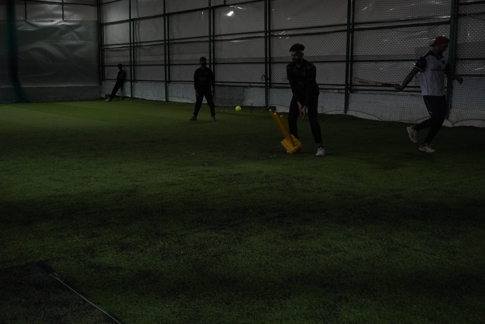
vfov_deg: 29.9
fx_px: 607
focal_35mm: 45
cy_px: 162
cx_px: 242
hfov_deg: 43.6
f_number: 4.5
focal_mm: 30
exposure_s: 1/1000
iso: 3200
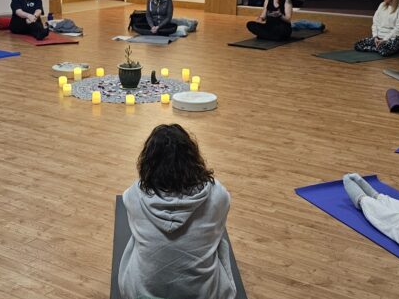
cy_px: 90
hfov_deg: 32.7
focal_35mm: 59
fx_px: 680
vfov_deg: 24.6
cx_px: 172
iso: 640
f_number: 1.7
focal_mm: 6.3
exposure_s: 1/24
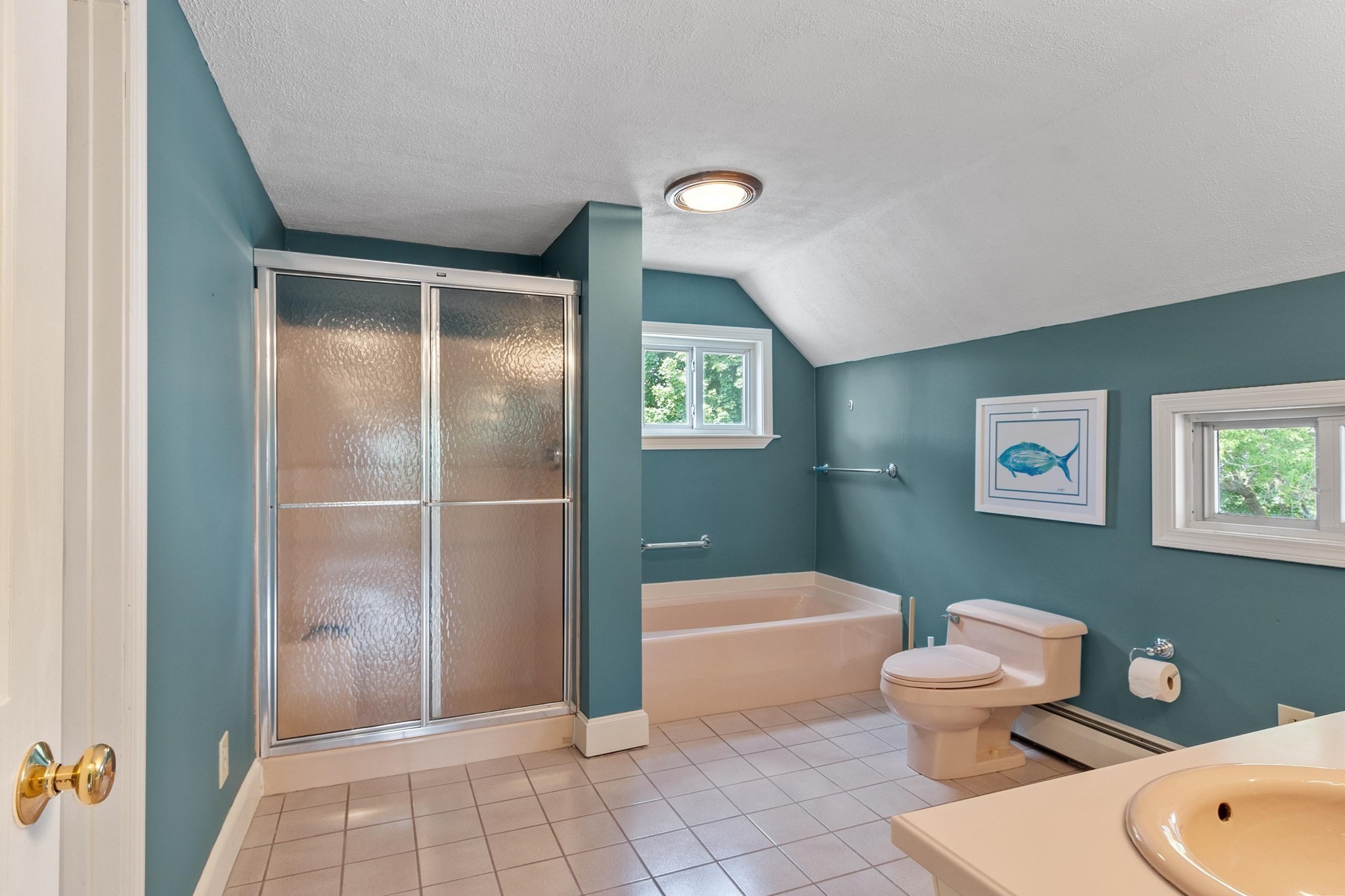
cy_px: 448
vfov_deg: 67.4
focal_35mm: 18
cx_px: 672
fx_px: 672
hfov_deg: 90.0
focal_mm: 12
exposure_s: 1
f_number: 8
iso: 400
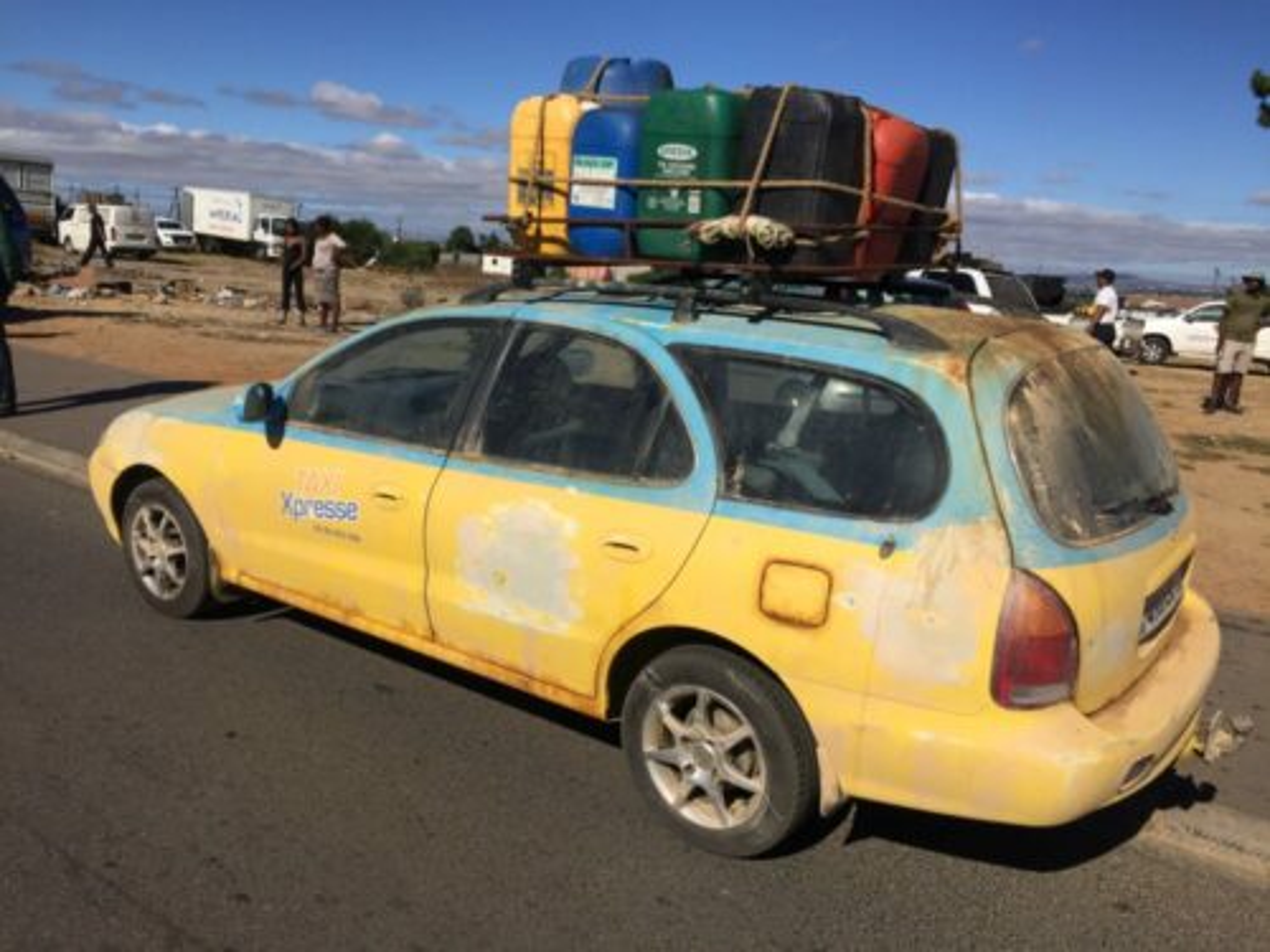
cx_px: 635
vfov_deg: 48.2
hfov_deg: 61.7
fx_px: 1064
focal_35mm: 29
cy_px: 476
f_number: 2.2
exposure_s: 1/3968
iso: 32
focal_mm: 4.15
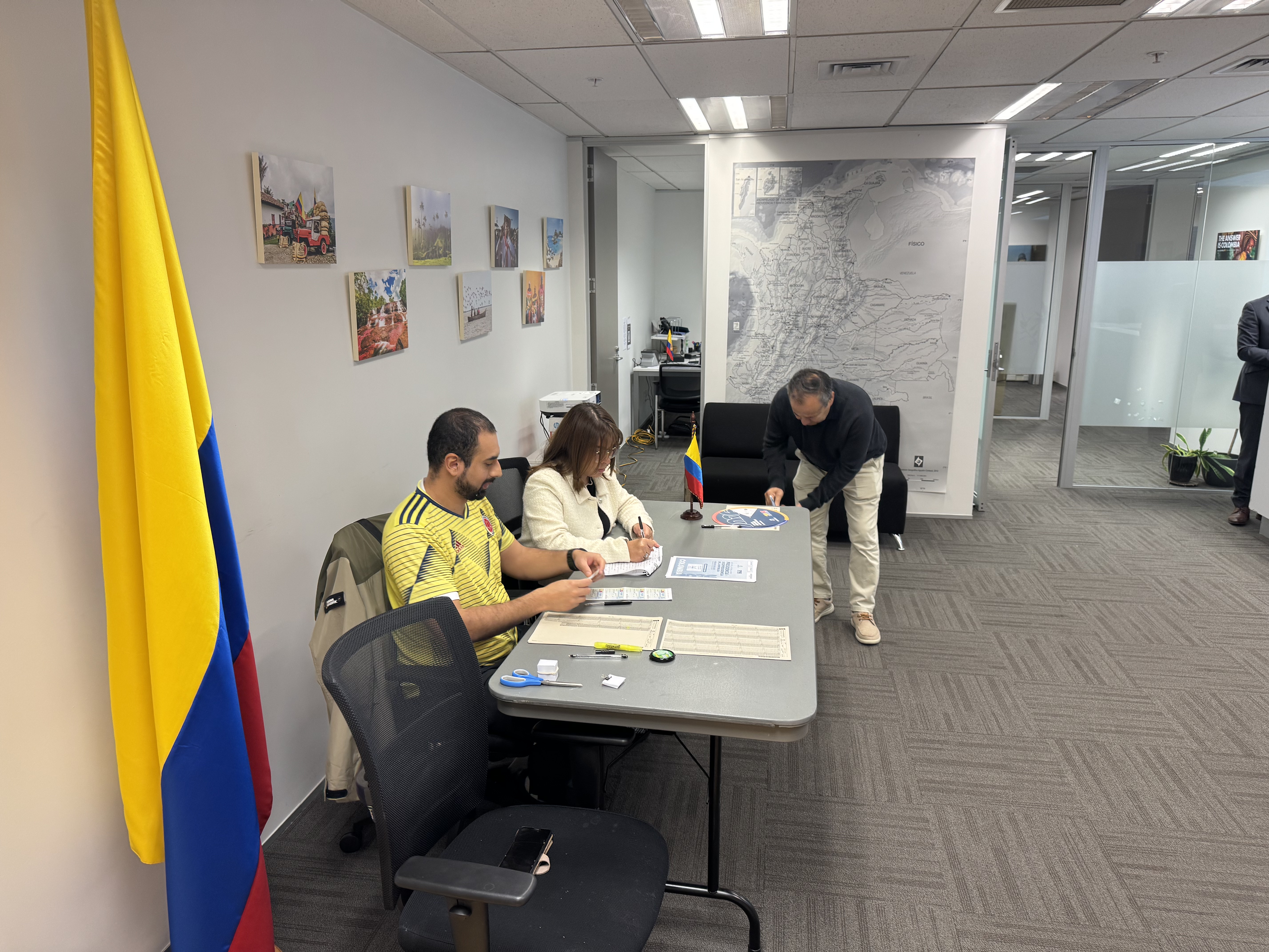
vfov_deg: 56.8
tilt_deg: -13.0
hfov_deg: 71.6
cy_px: 476
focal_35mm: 24
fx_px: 880
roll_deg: +1.0
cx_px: 634
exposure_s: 1/50
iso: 100
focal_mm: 6.76
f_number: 1.78
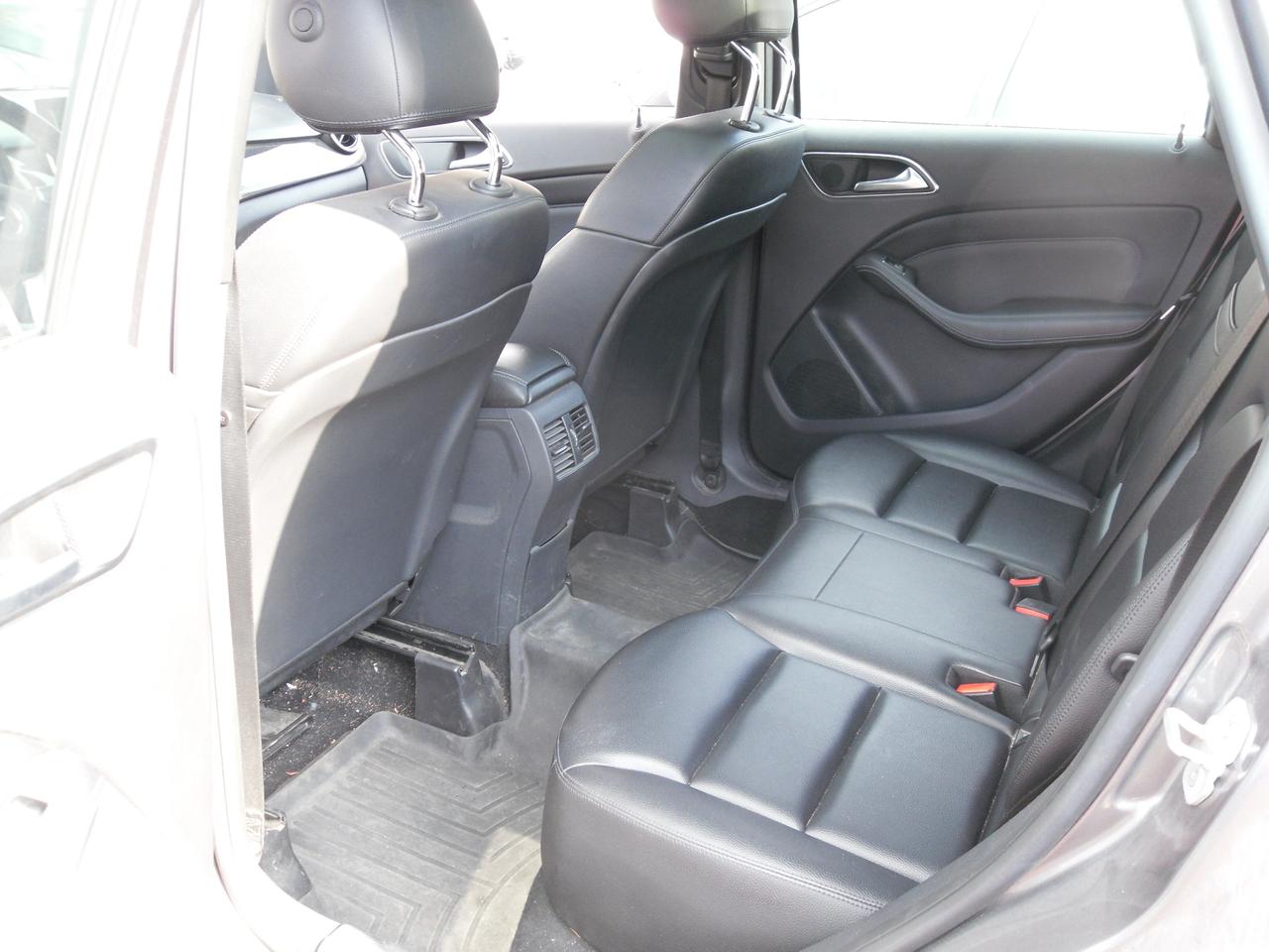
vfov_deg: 40.7
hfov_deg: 52.6
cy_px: 476
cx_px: 634
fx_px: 1283
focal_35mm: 35
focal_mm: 6.3
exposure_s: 1/30
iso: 100
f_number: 3.5
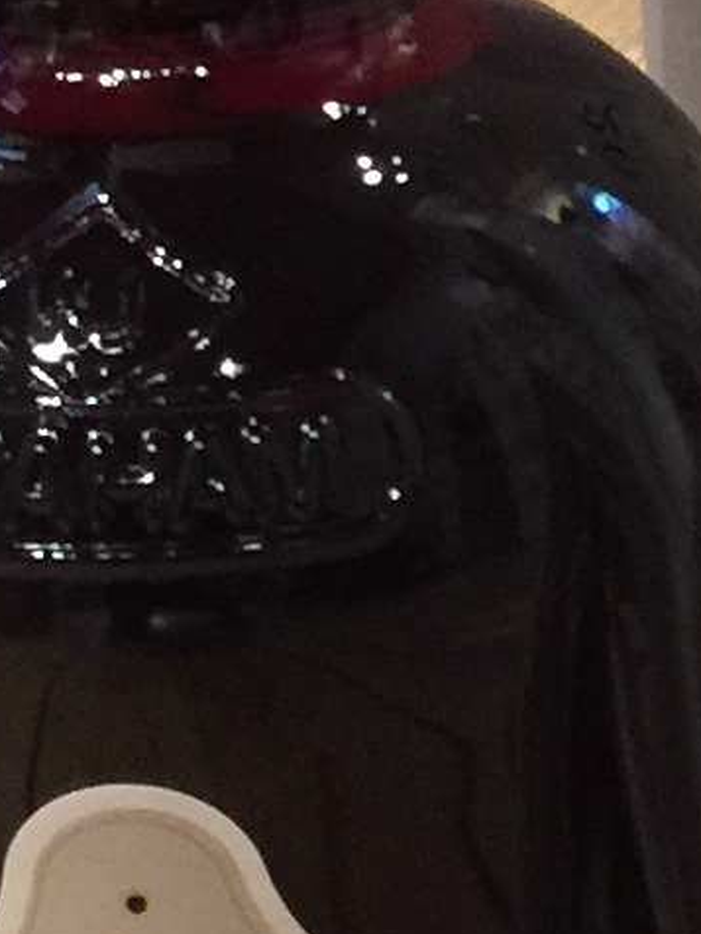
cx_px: 1341
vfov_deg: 9.9
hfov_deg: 7.2
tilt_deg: -22.9
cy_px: 365
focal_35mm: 199
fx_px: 5373
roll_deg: +0.7
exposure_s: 1/17
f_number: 2.2
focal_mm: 4.15
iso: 125
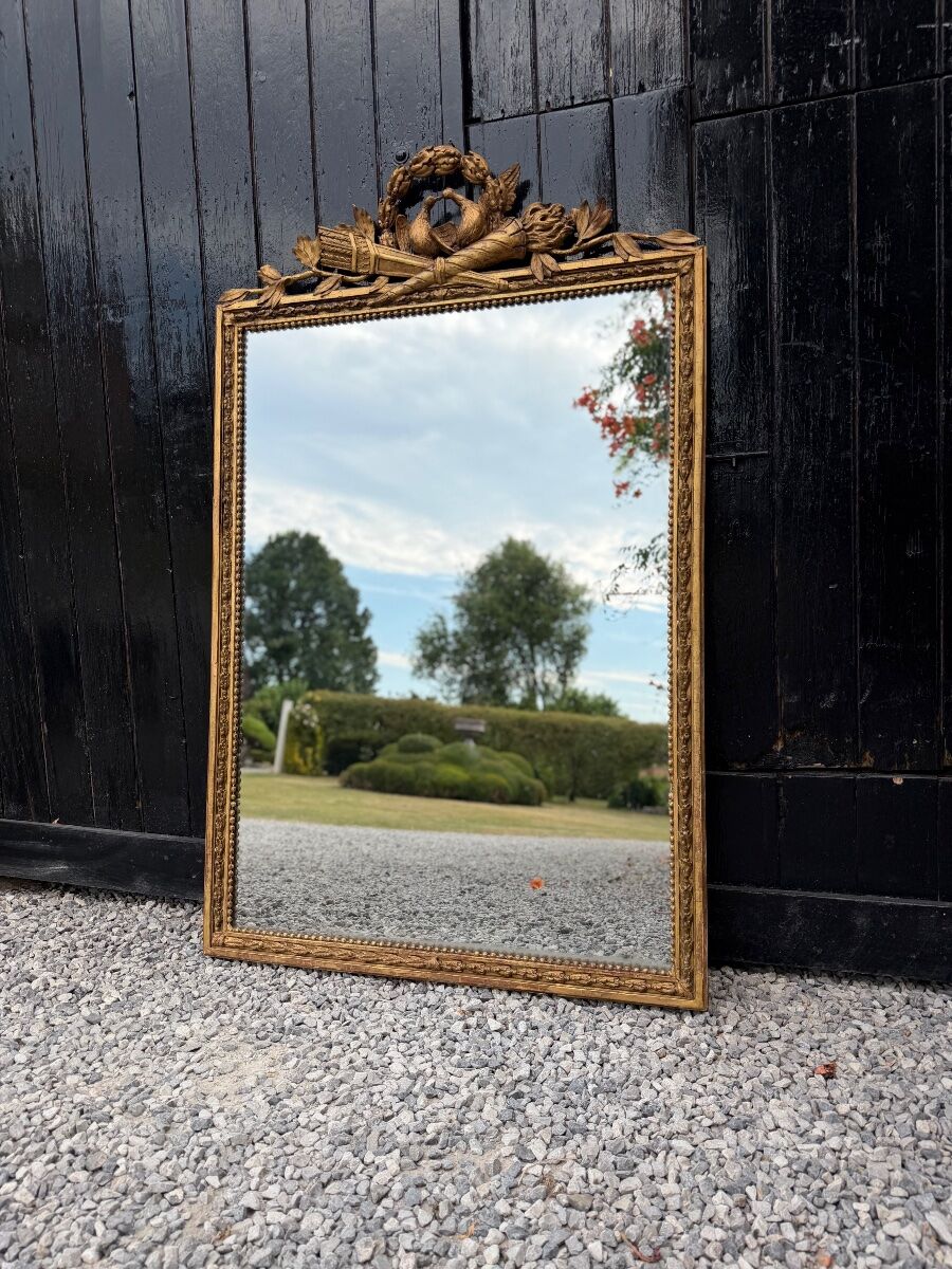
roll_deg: +2.3
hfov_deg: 56.8
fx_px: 880
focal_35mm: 24
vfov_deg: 71.6
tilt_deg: -5.7
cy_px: 634
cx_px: 476
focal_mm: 6.76
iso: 80
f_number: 1.78
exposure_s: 1/1855
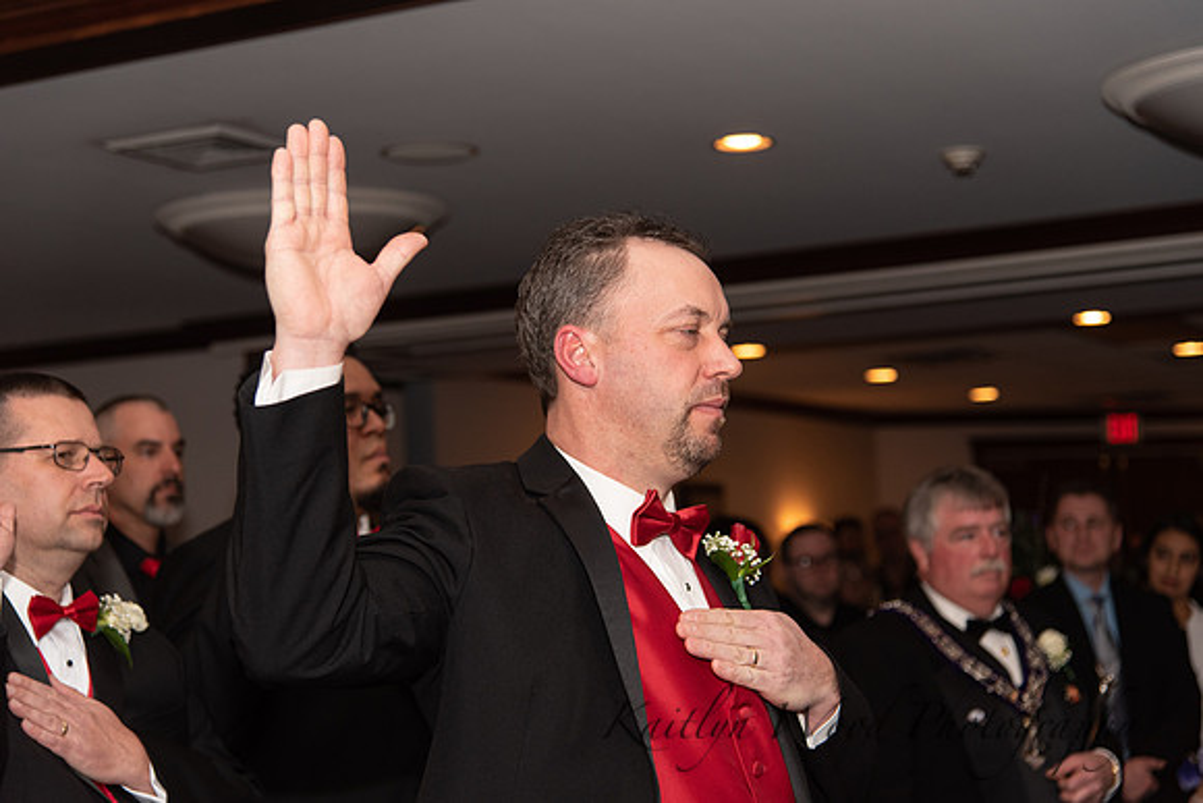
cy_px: 402
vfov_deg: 20.6
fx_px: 2206
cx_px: 602
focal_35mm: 66
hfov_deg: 30.5
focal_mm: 66
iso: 800
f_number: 4
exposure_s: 1/200
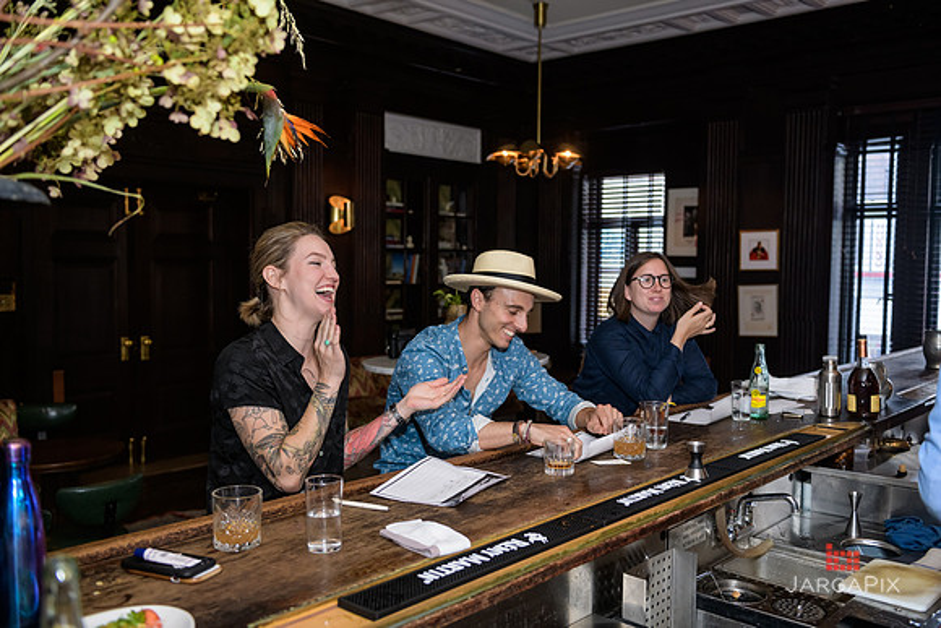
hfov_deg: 58.7
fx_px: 837
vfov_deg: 41.1
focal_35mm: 32
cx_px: 470
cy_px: 314
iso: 1000
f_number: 3.2
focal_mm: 32
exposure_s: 1/125
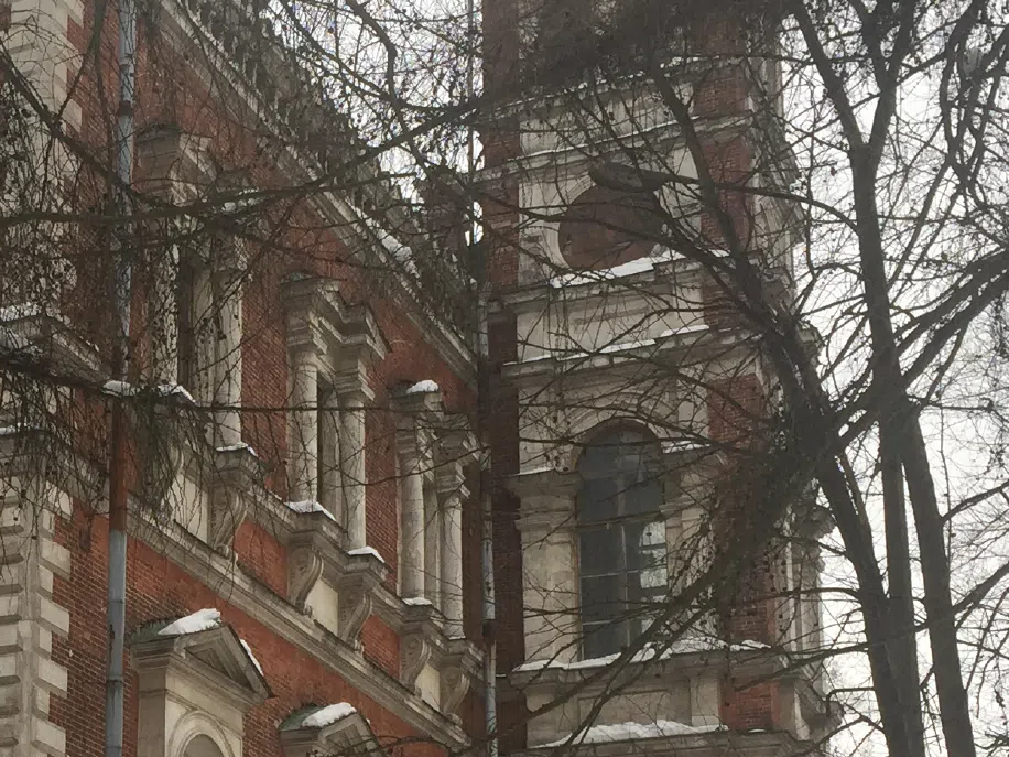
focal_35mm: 76
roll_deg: -2.8
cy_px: 736
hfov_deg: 24.7
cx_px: 53
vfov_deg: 18.9
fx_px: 2215
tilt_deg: +13.4
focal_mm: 4.15
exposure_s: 1/408
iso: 32
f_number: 2.2
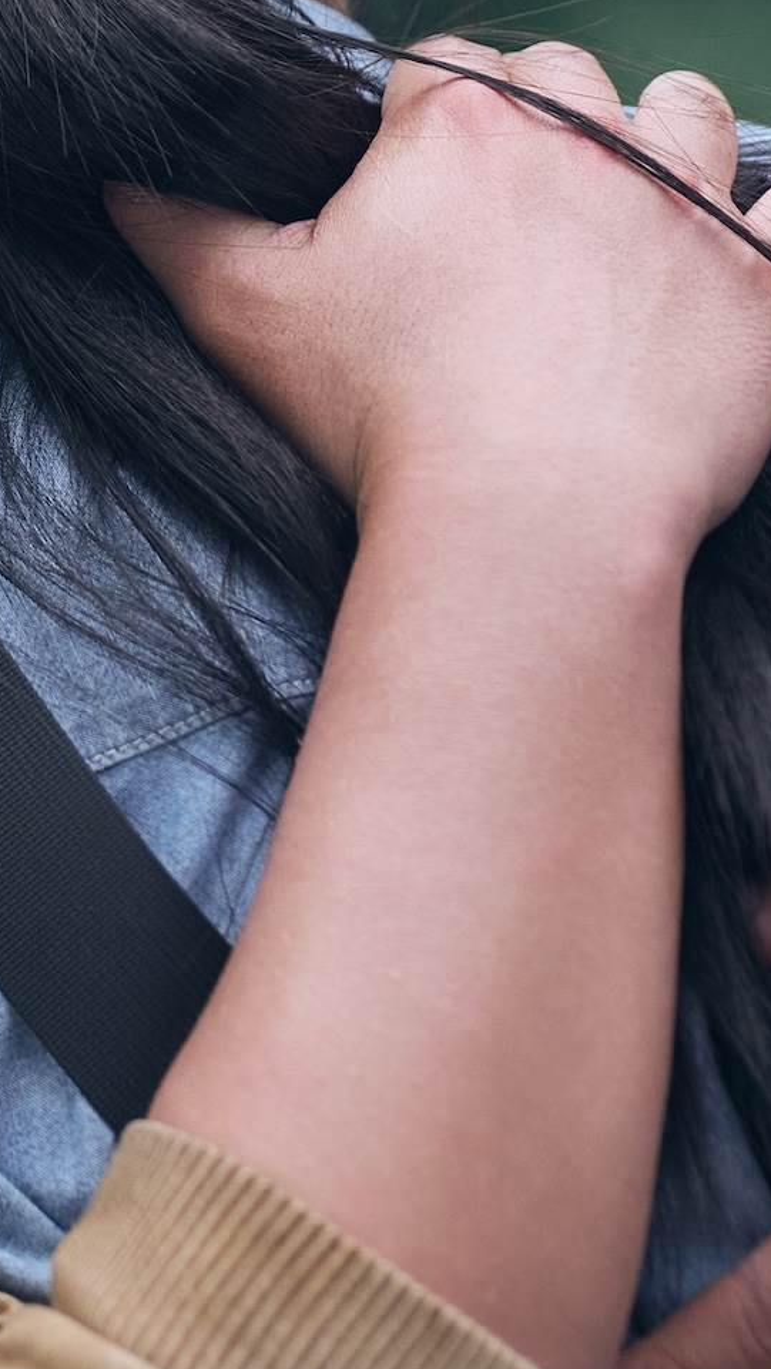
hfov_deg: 3.9
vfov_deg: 7.0
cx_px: -369
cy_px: 229
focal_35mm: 309
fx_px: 11224
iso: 1600
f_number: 2.8
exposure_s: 1/2500
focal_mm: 105
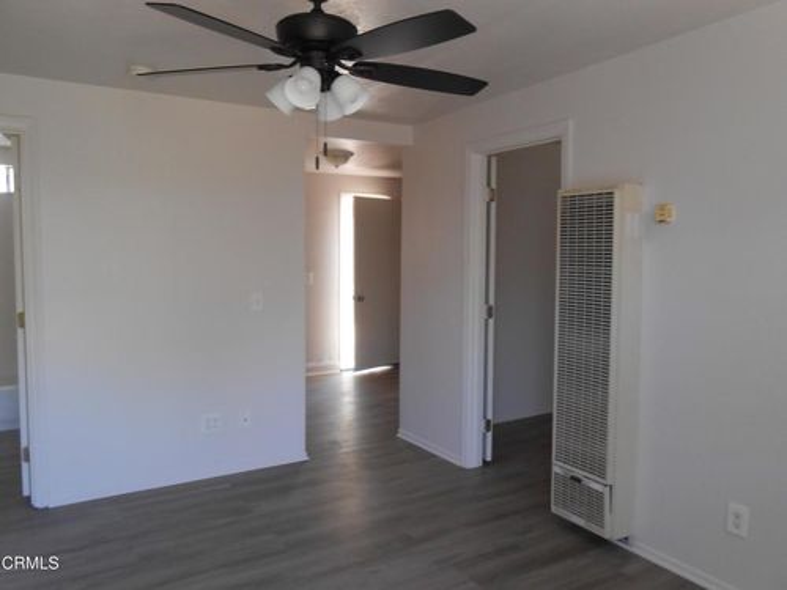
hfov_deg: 67.3
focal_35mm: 26
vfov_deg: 53.1
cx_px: 394
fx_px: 591
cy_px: 295
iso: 200
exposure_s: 1/30
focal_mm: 4.6
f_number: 3.5
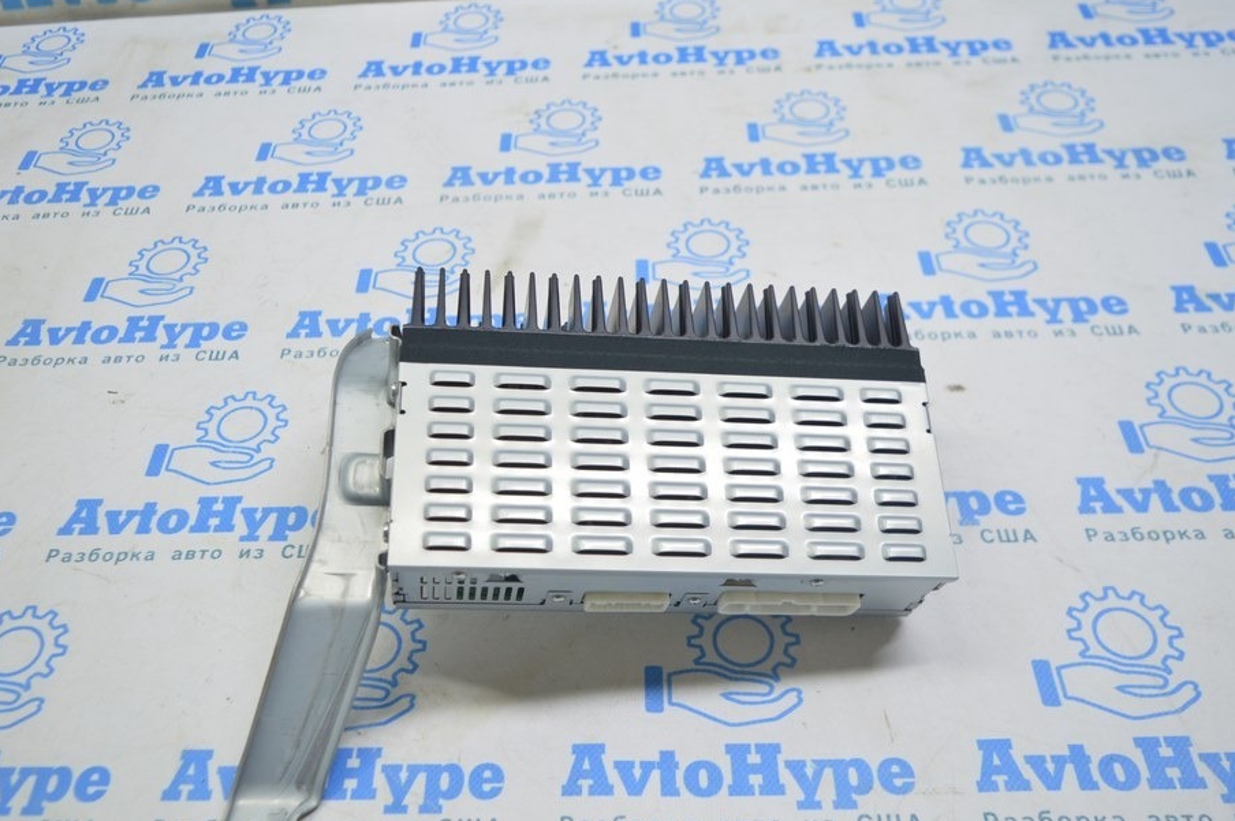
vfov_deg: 38.8
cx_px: 564
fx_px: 1165
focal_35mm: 34
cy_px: 428
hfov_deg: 55.8
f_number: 3.5
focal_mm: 20
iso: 400
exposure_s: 1/50
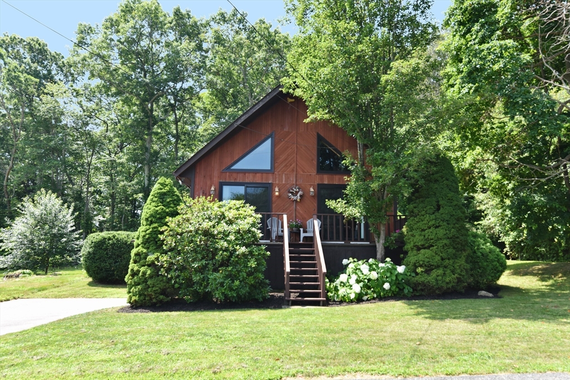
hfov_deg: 65.5
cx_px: 285
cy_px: 190
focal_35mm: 28
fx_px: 443
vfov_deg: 46.4
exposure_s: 1/400
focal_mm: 28
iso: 400
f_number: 10
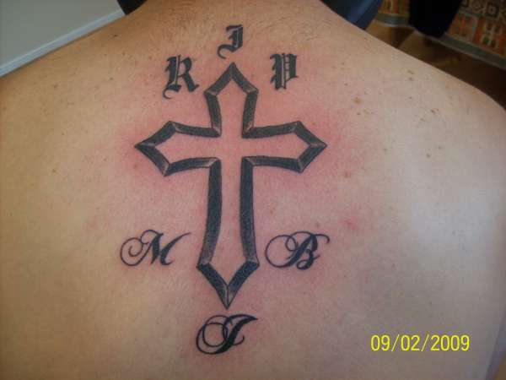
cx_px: 253
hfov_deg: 51.4
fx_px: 526
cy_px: 190
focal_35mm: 36
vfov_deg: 39.7
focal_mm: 6
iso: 80
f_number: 2.7
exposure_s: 1/64
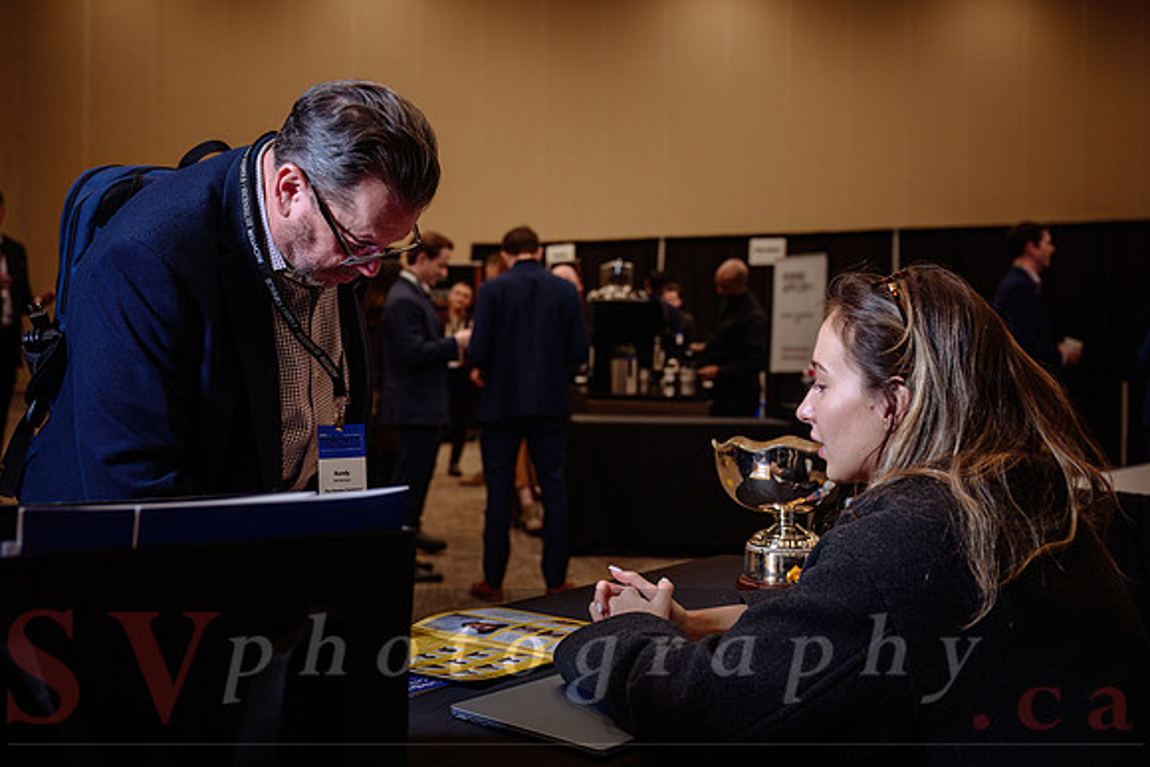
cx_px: 528
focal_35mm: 41
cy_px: 352
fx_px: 1298
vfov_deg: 32.9
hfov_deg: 47.8
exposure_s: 1/200
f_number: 3.5
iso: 500
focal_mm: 36
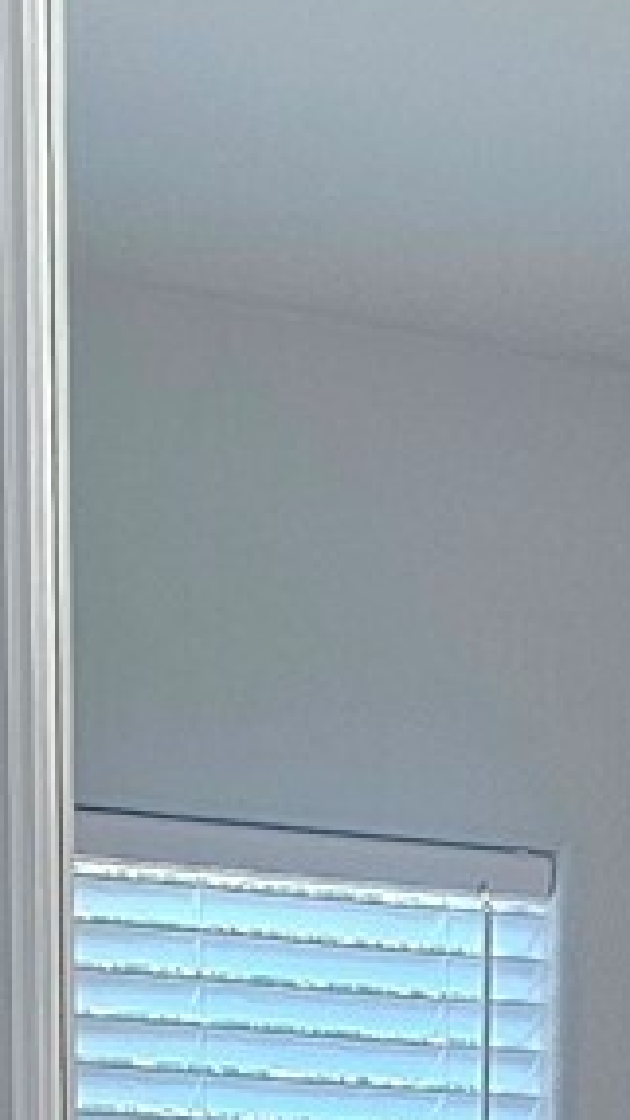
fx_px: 4155
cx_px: 340
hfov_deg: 8.7
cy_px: 1985
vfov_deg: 13.8
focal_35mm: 140
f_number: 1.7
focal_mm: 6.3
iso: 125
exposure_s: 1/120
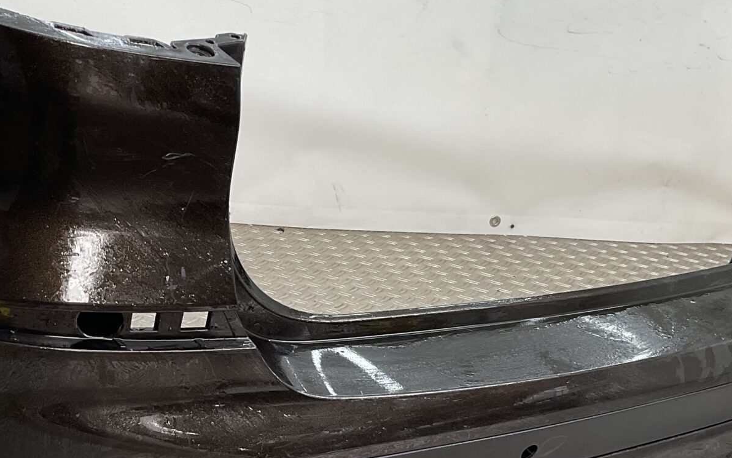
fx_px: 1317
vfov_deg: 19.7
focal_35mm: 66
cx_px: 244
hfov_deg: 30.8
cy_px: 288
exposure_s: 1/100
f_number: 1.8
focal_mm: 3
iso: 20
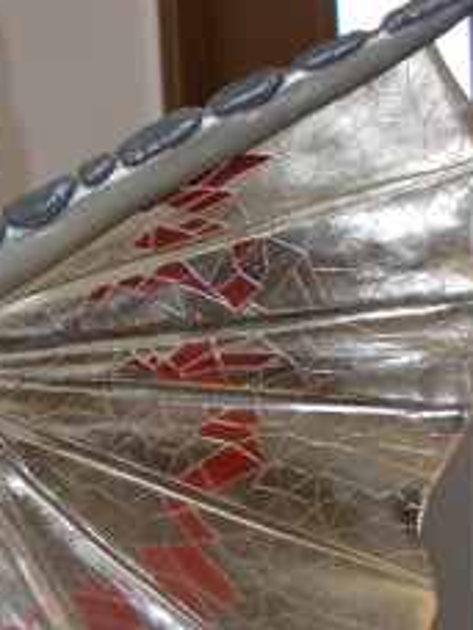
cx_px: -64
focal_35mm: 101
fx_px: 1840
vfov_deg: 19.2
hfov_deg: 14.3
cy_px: 547
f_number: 2.8
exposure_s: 1/40
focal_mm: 6.3
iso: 125
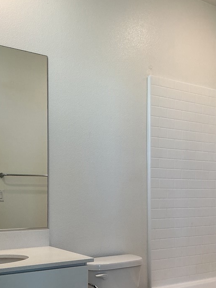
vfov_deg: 43.2
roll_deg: -0.2
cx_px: 108
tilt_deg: +0.7
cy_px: 195
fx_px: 358
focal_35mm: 43
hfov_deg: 33.6
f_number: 1.8
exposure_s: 1/120
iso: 50
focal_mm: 3
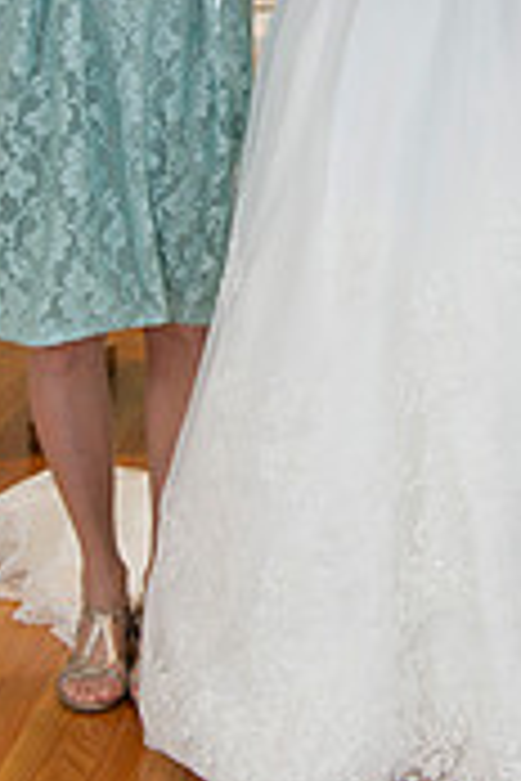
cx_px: 492
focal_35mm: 93
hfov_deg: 14.5
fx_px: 2019
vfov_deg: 20.8
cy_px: -85
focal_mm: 36
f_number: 5
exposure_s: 1/125
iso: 800
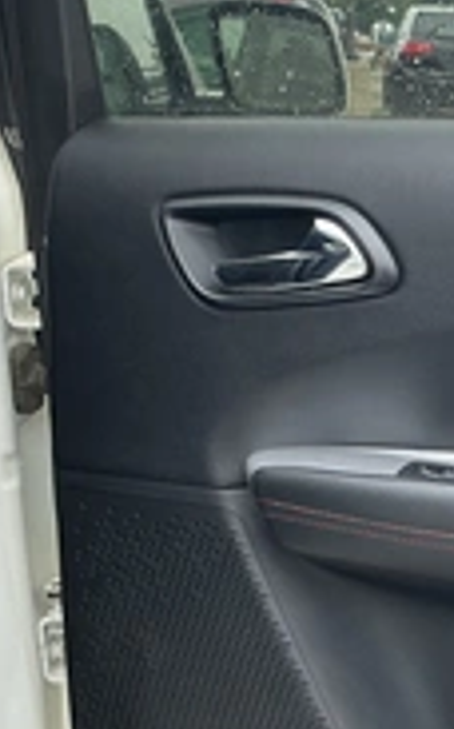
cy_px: 546
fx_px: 1290
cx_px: 697
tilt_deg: -17.5
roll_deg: -3.4
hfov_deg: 17.7
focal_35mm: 65
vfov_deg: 31.0
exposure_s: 1/171
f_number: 1.8
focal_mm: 3
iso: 25
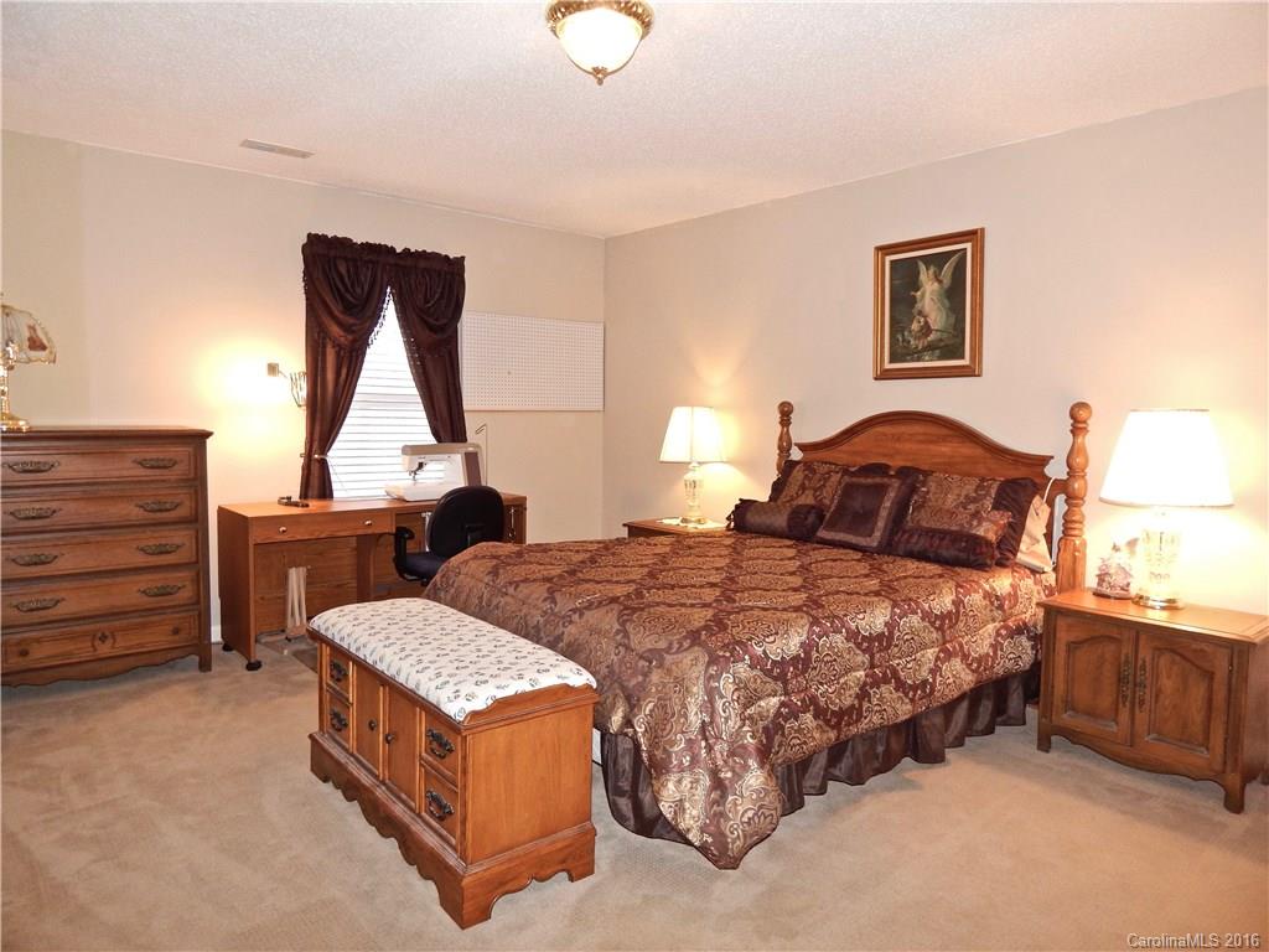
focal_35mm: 23
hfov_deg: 73.9
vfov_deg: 58.9
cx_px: 634
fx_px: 843
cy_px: 476
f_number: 3
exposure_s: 1/30
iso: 220
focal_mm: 4
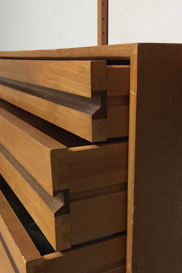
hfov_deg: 31.0
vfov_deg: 45.0
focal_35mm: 43
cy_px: 171
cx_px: 116
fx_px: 326
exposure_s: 1/17
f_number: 2.2
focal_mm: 4.15
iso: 320
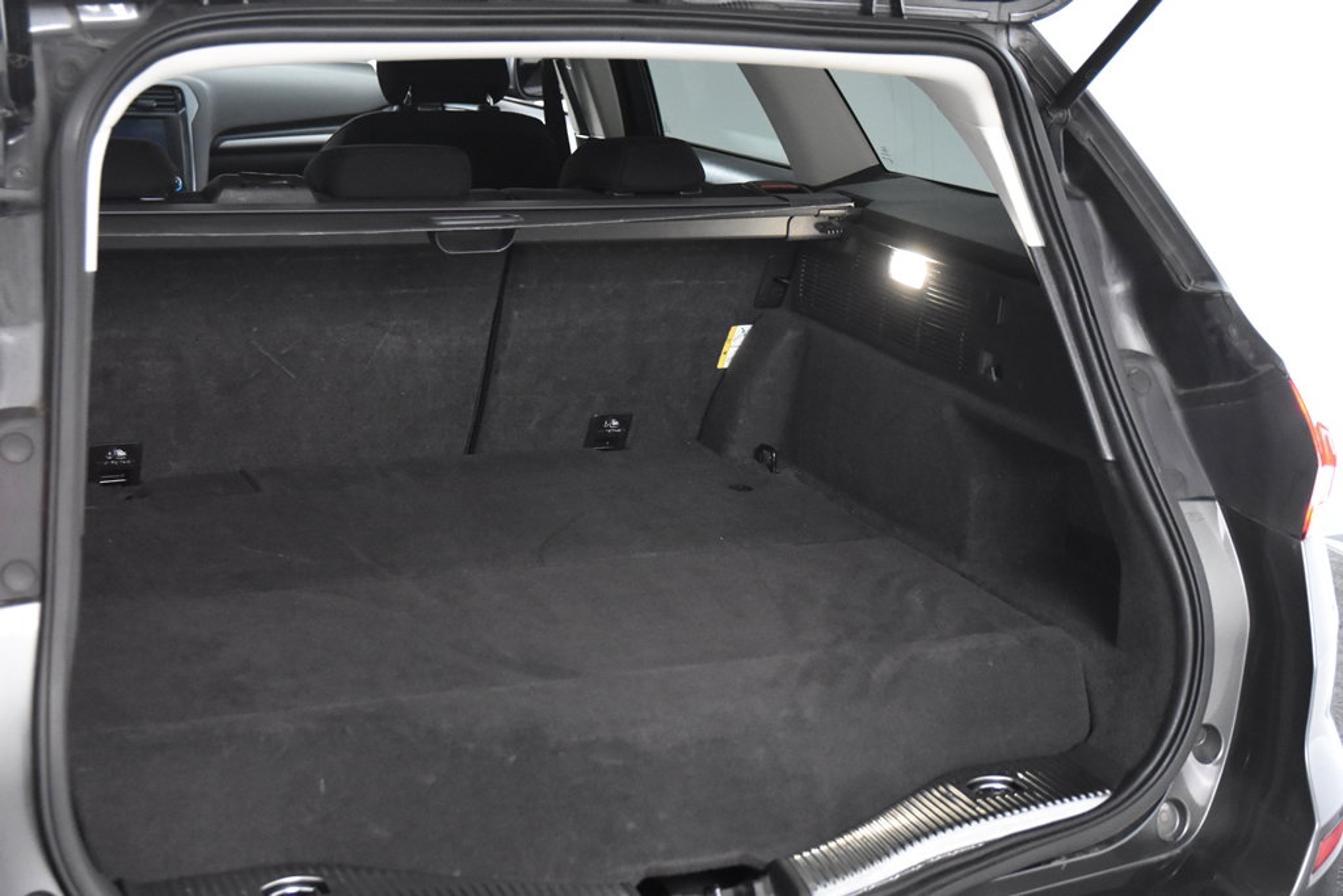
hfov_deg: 35.0
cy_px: 448
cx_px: 672
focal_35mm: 57
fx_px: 2127
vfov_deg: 23.8
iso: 4500
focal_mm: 38
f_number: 3.5
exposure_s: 1/60
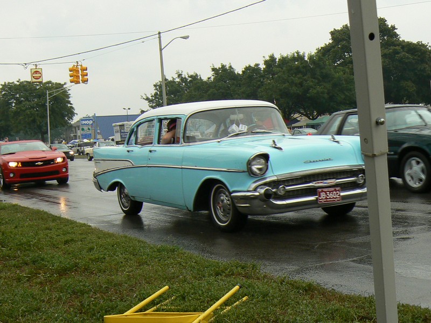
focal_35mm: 50
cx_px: 216
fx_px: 623
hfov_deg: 38.2
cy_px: 162
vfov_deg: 29.1
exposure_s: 1/200
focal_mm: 6
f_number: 5.6
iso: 80
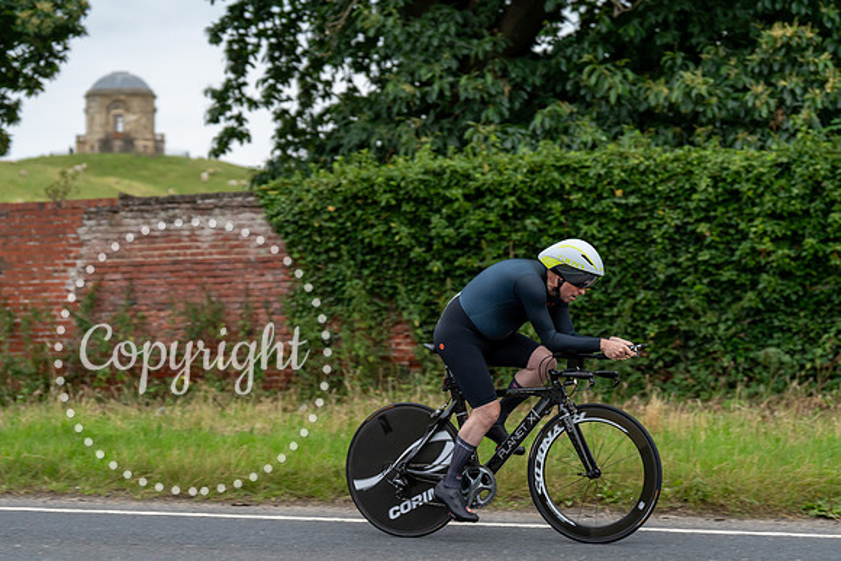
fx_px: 1908
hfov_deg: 24.9
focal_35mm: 82
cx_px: 420
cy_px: 280
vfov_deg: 16.7
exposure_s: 1/800
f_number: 3.2
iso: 1000
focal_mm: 79
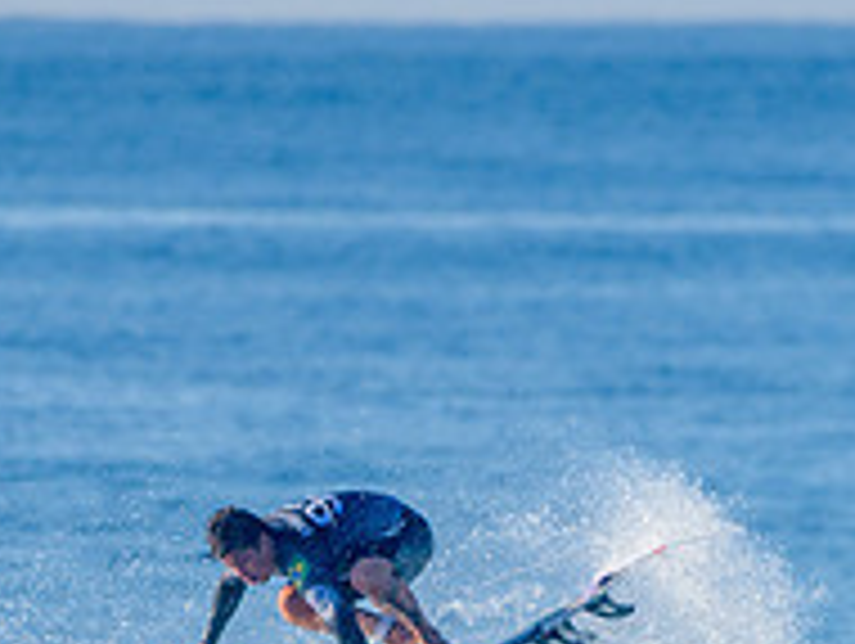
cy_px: 754
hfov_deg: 1.4
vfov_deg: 1.0
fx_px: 36280
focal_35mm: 1467
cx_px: 405
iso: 360
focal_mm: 500
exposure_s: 1/2000
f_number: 5.6
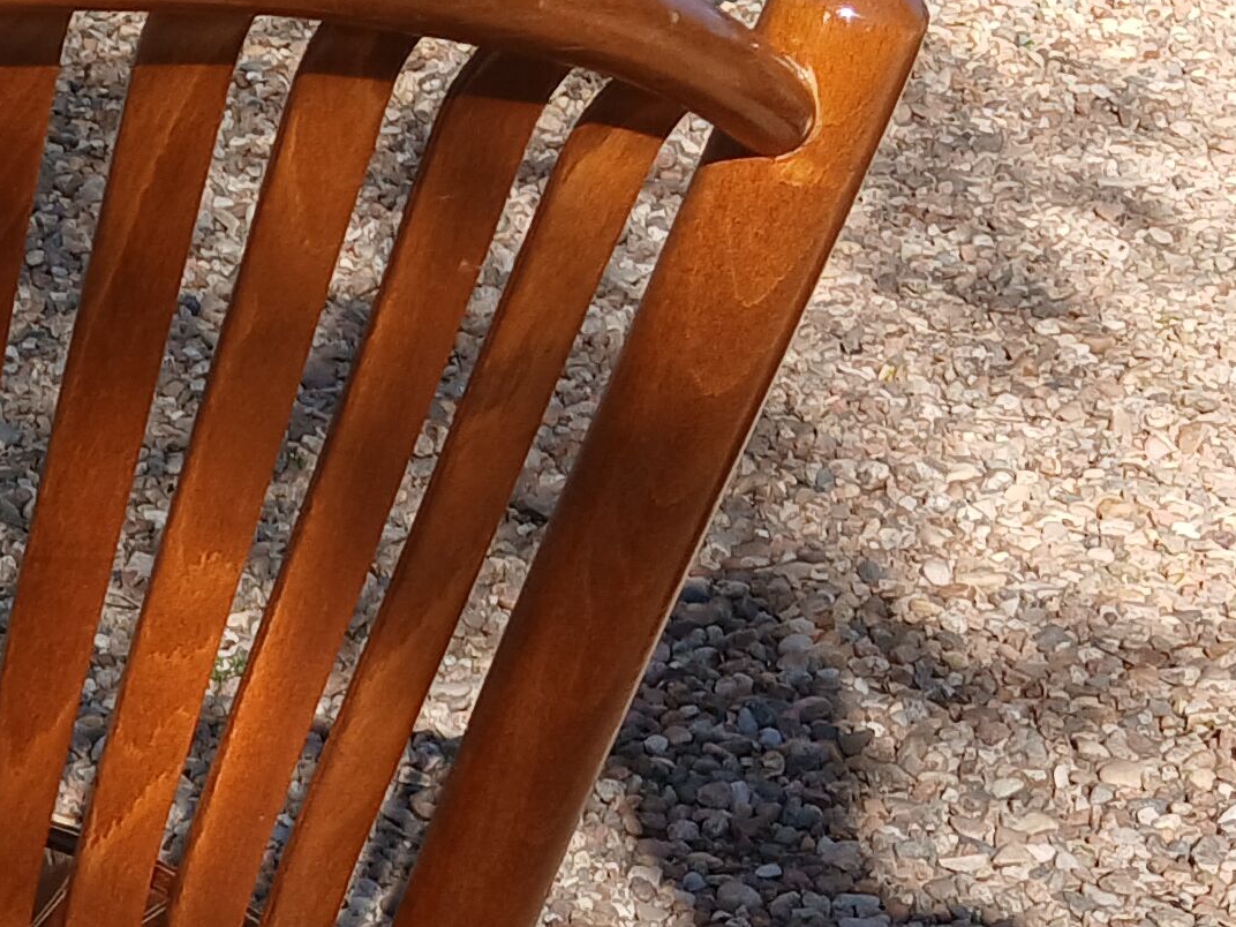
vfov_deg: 14.8
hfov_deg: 17.1
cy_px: 830
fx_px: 3535
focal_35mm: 99
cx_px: -828
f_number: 1.8
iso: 20
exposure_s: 1/310
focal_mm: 3.98
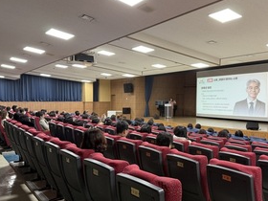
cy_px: 105
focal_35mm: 30
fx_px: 232
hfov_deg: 59.7
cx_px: 153
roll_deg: +0.0
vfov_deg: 46.8
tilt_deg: -1.2
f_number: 1.78
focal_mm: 6.76
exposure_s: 1/60
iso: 160
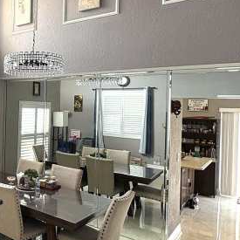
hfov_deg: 36.3
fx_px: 282
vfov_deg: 45.9
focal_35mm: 36
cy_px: 104
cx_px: -44
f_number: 2.2
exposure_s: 1/99
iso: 125
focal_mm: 2.22
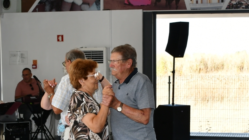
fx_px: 607
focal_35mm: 92
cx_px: 142
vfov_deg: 13.0
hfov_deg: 23.2
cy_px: 133
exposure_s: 1/250
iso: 200
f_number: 4
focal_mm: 22
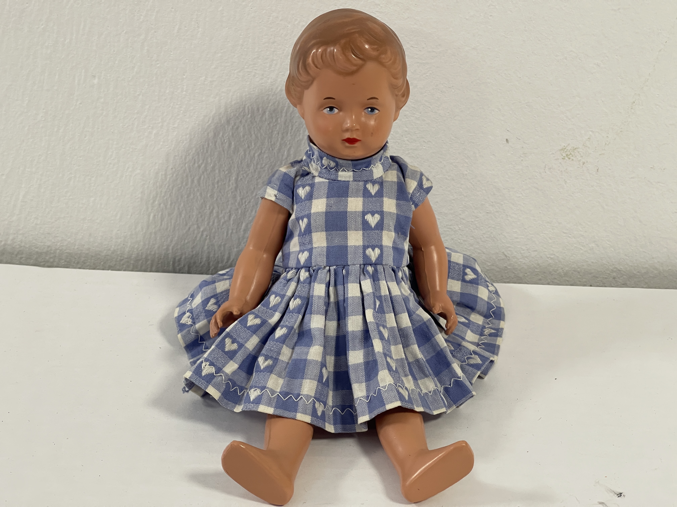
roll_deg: -1.4
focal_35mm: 64
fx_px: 1252
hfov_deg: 30.3
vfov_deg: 22.9
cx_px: 338
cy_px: 254
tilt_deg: -23.1
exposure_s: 1/50
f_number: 2.2
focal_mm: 7.5
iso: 160
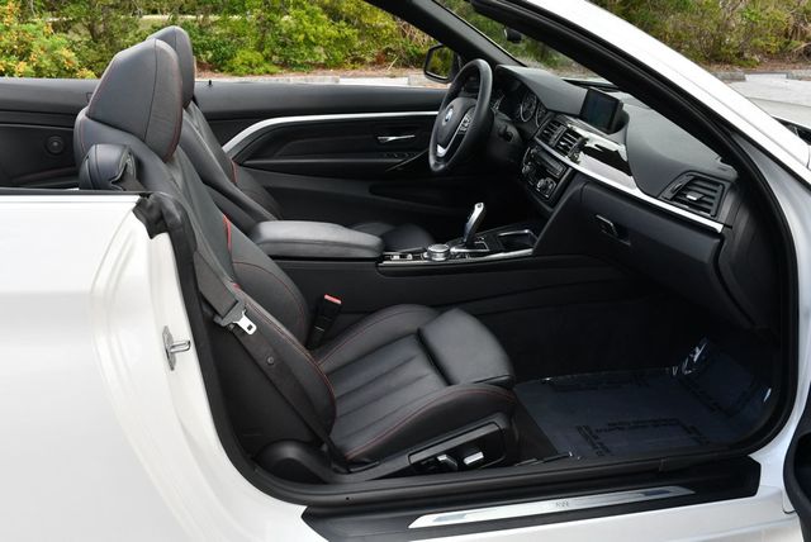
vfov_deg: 36.9
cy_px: 271
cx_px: 406
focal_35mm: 36
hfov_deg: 53.1
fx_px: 812
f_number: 6.3
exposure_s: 1/250
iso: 200
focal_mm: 18
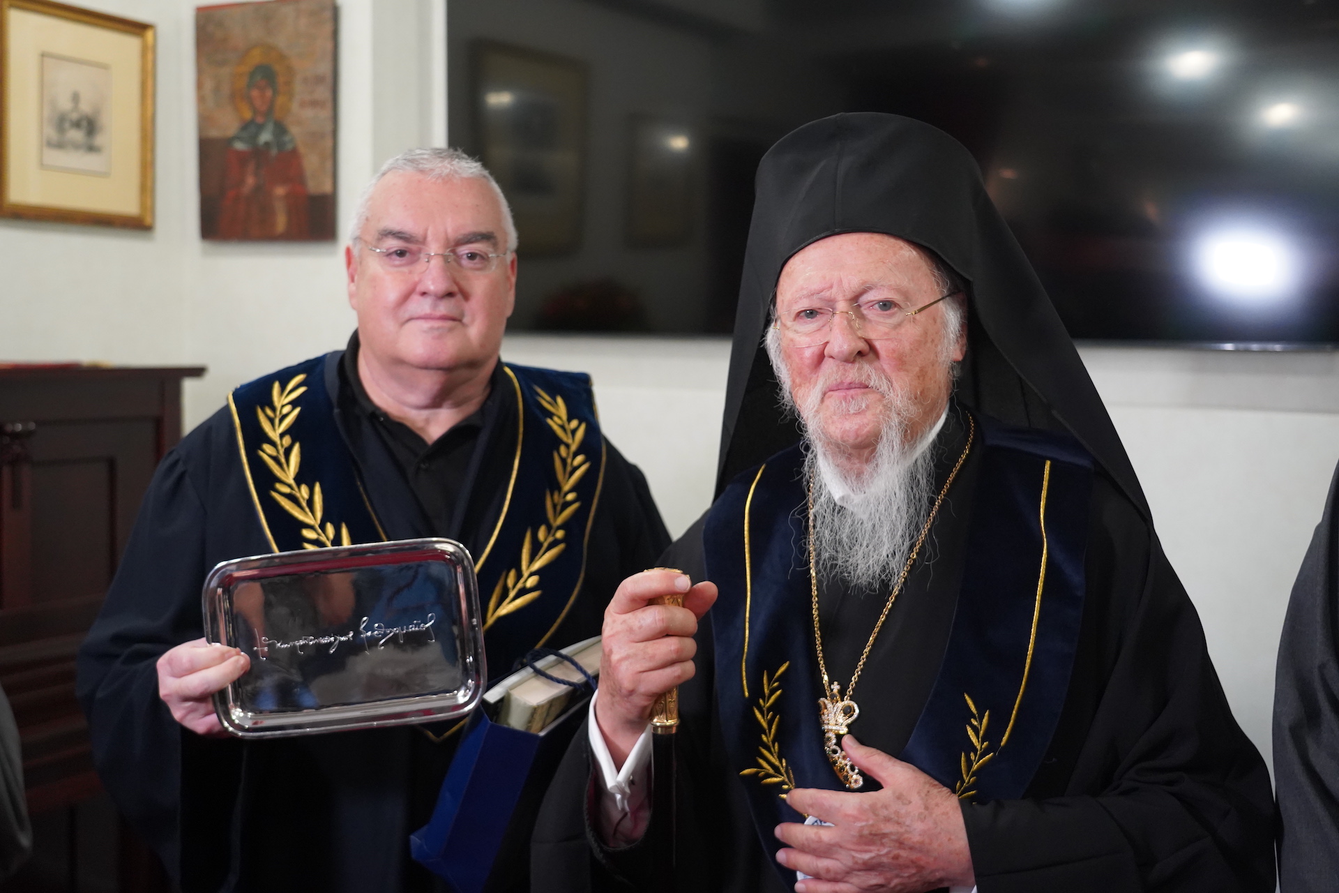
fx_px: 1450
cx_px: 670
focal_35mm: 39
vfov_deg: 34.2
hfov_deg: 49.6
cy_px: 446
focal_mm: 39
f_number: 4
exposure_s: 1/160
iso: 5000
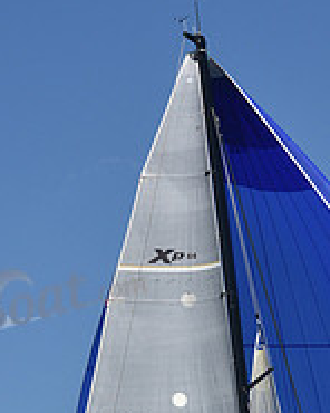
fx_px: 2515
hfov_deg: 7.5
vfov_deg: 9.1
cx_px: 262
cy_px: 607
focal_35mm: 206
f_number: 10
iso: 320
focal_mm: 70
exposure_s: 1/1250
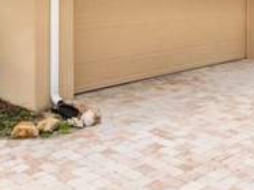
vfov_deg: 23.0
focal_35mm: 60
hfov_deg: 32.2
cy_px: -19
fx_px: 440
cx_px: 141
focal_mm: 7
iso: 200
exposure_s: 1/640
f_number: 7.1
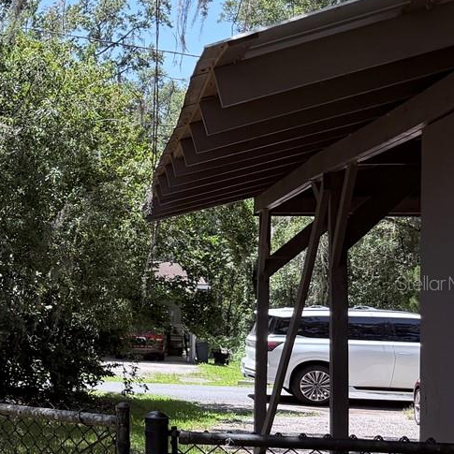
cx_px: -264
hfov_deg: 20.4
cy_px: 283
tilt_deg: -0.2
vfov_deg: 24.6
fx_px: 1039
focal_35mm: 70
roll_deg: -1.0
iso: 100
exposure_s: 1/1230
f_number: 1.78
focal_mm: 6.76
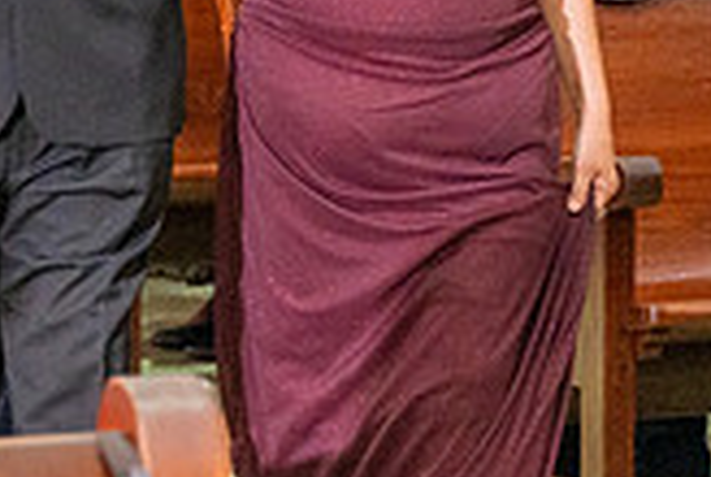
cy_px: -108
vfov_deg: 4.2
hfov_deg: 6.2
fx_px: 6509
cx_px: 734
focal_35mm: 329
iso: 1000
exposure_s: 1/200
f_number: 3.2
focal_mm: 70
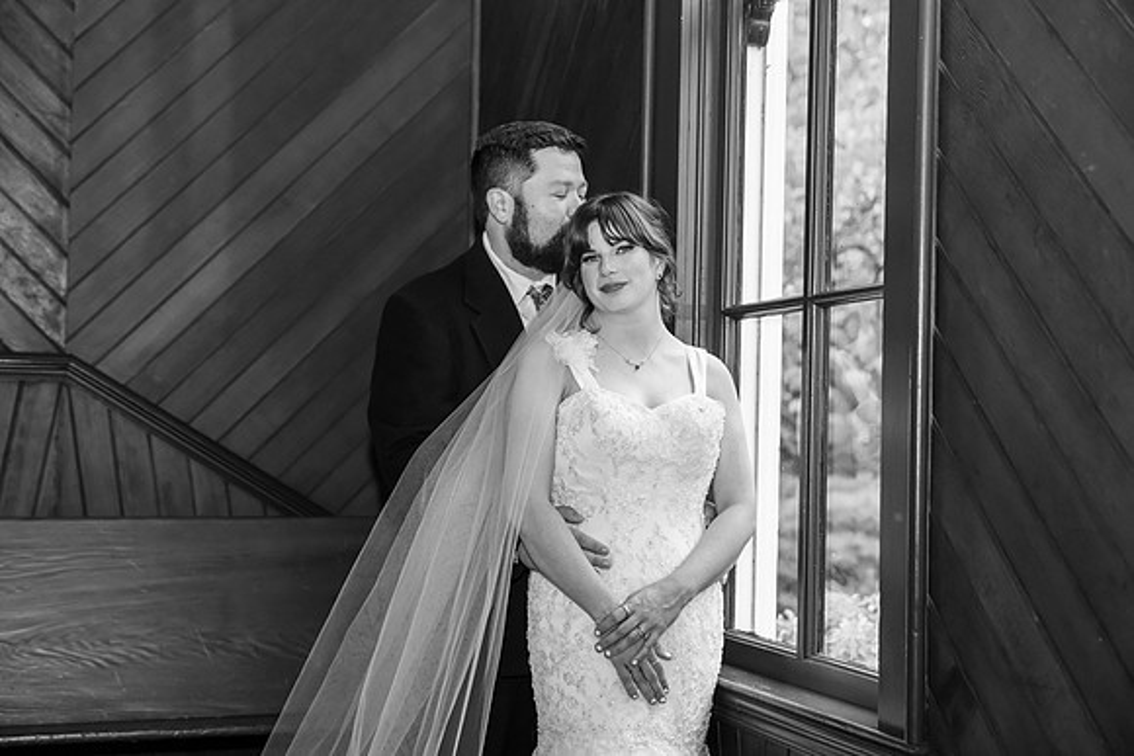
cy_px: 378
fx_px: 1827
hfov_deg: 34.5
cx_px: 567
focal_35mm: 58
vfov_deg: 23.4
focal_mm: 58
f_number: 3.2
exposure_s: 1/320
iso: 4000
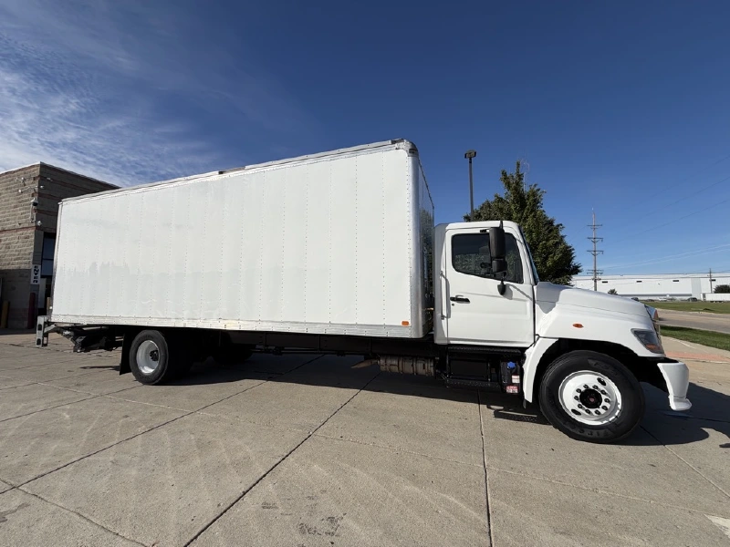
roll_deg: +1.0
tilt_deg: +4.0
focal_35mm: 14
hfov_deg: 102.1
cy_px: 274
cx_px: 365
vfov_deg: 85.7
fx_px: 295
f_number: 2.2
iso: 20
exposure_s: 1/2165
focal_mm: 2.22
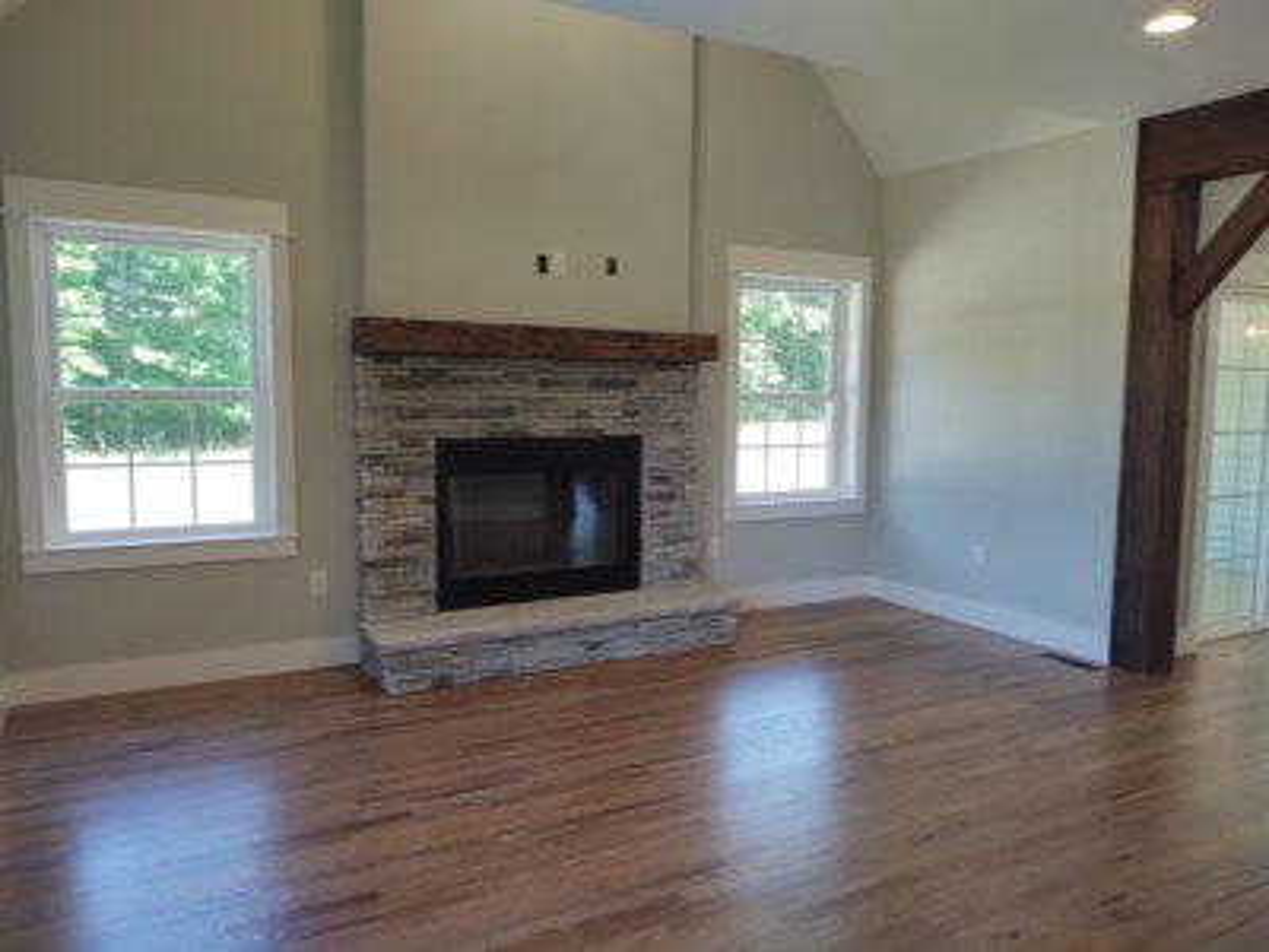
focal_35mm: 27
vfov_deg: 51.4
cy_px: 476
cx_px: 634
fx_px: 990
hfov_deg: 65.3
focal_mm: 4.75
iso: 100
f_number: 1.7
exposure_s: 1/103
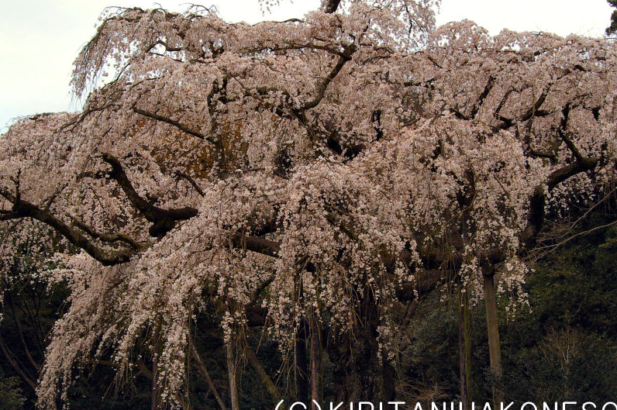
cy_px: 198
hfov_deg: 23.9
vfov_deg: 16.0
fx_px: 1455
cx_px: 309
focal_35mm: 85
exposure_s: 1/350
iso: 400
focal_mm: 50
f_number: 11
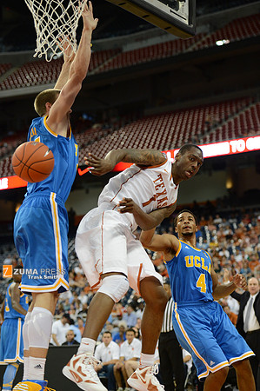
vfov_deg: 23.9
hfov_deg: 16.0
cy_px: 196
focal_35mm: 85
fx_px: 923
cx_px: 130
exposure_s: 1/1600
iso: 3200
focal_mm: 85
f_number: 2.8
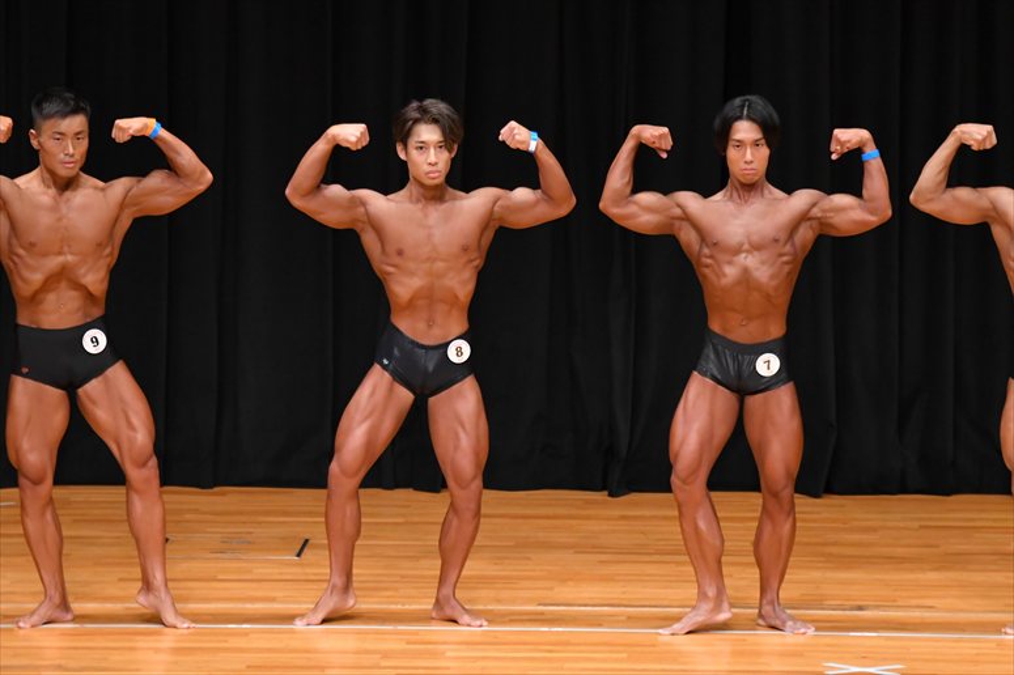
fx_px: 7601
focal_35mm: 270
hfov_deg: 7.6
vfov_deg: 5.1
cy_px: 338
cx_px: 507
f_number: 5.6
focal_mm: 180
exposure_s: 1/400
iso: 4000
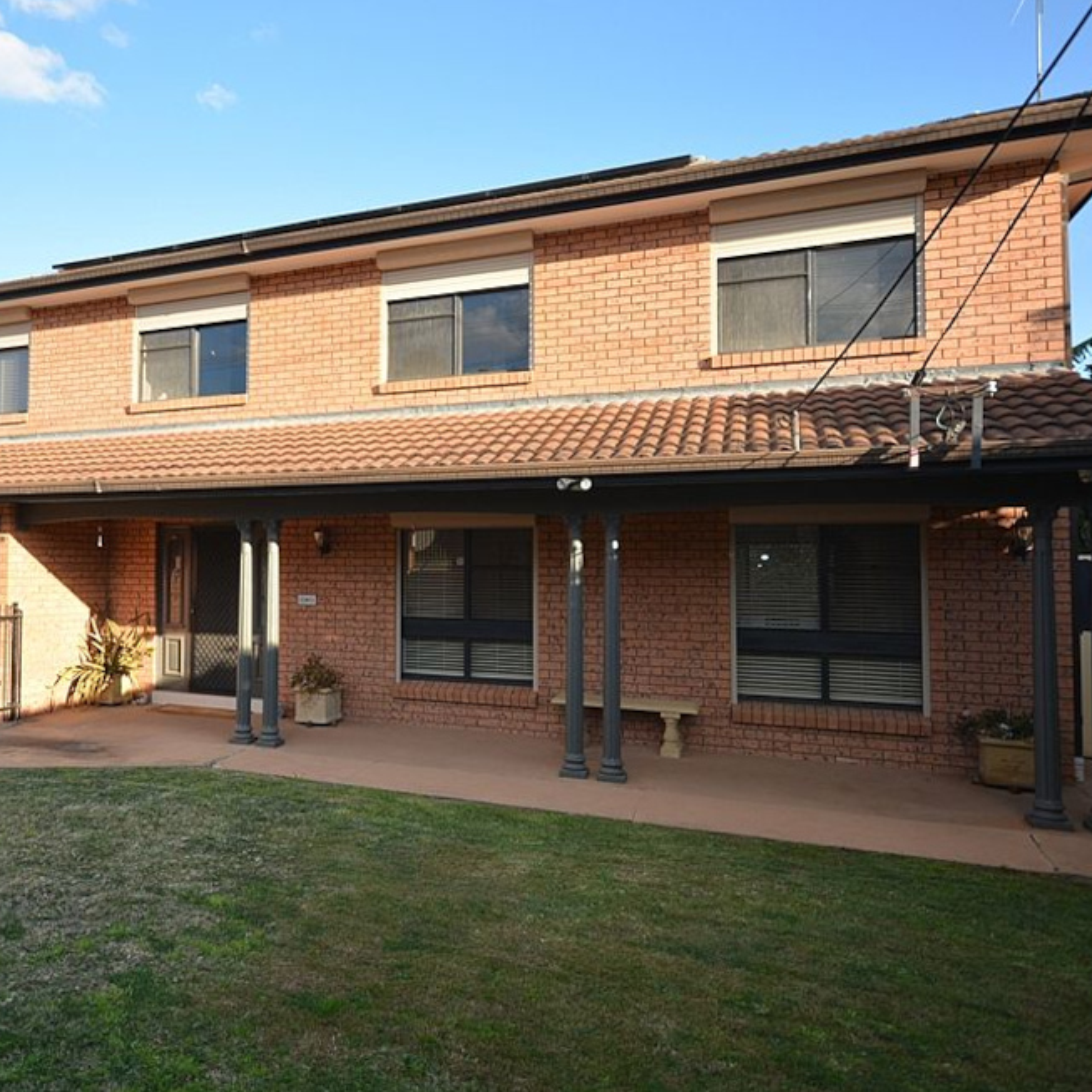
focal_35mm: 20
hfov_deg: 72.4
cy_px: 521
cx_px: 356
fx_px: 714
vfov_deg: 74.8
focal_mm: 10
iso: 220
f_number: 4
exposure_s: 1/60
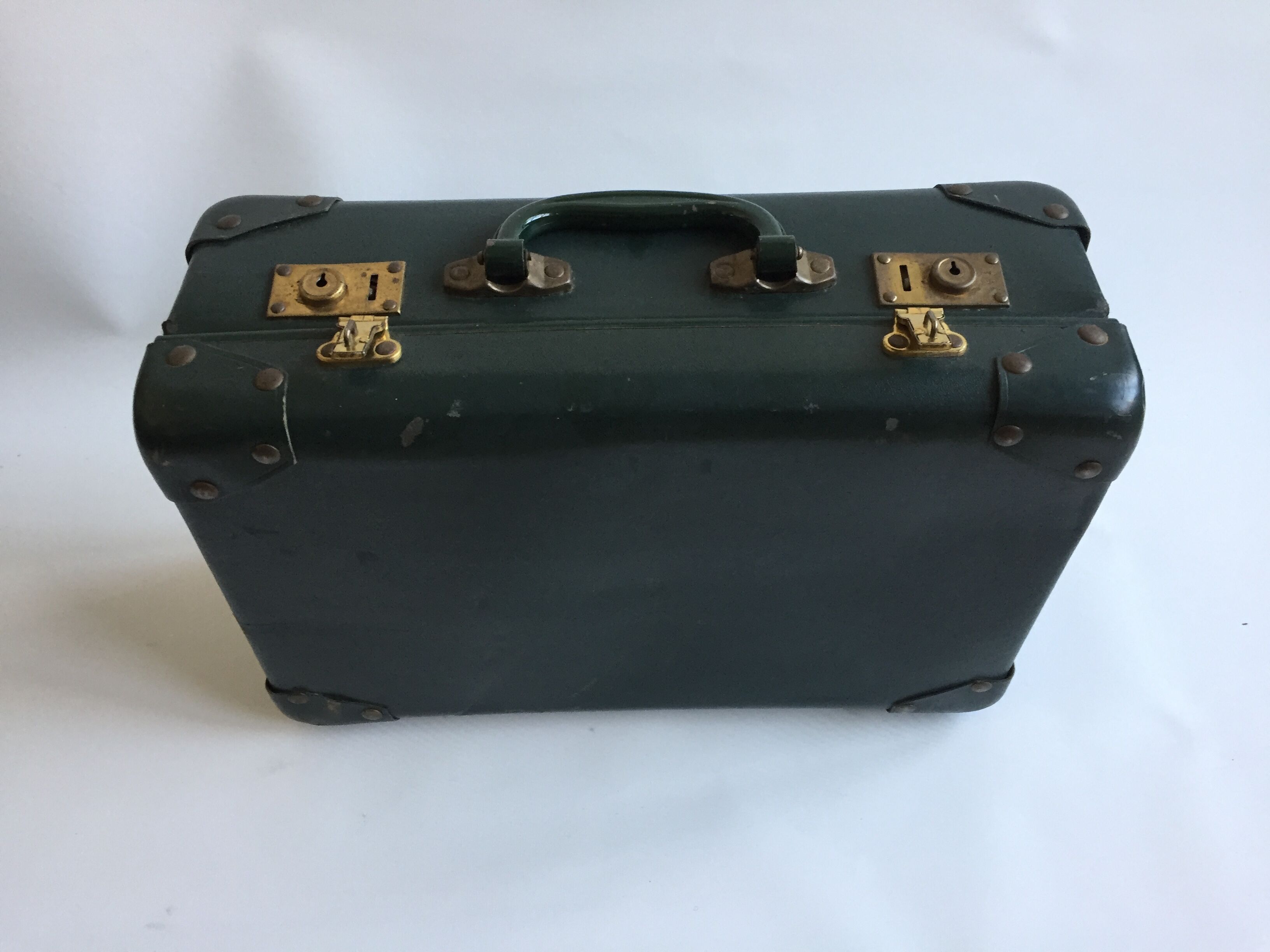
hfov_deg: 61.7
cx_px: 635
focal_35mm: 29
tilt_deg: -49.7
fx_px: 1064
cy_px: 476
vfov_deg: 48.2
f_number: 2.2
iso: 80
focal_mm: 4.15
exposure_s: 1/33
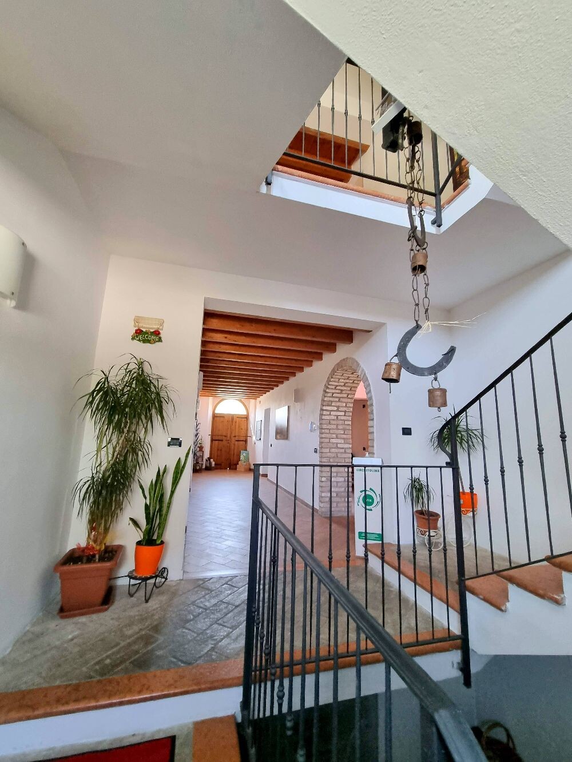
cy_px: 381
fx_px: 286
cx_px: 286
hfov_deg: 89.9
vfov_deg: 106.2
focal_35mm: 13
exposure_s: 1/33
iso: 320
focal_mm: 2.2
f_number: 2.2
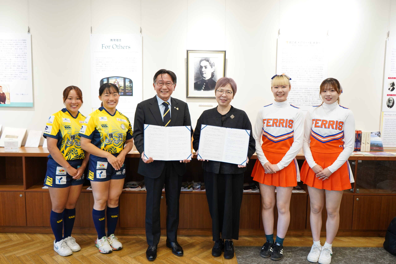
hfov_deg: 63.7
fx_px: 319
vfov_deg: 45.0
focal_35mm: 29
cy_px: 132
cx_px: 198
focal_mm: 29
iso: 400
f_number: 3.5
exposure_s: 1/30
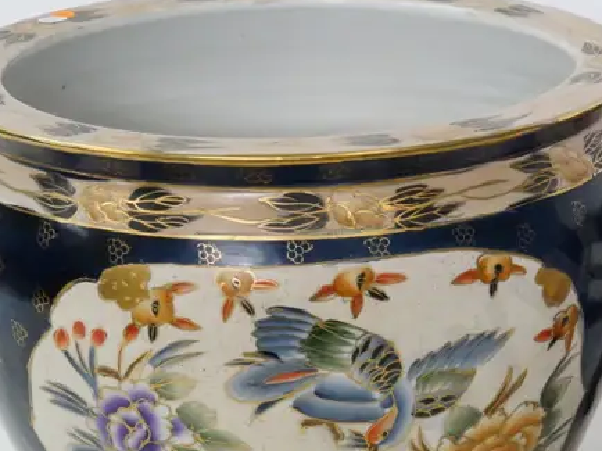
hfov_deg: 16.4
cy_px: 262
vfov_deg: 12.5
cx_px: 594
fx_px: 2051
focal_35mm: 118
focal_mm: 25
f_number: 5
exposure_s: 1/250
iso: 3200
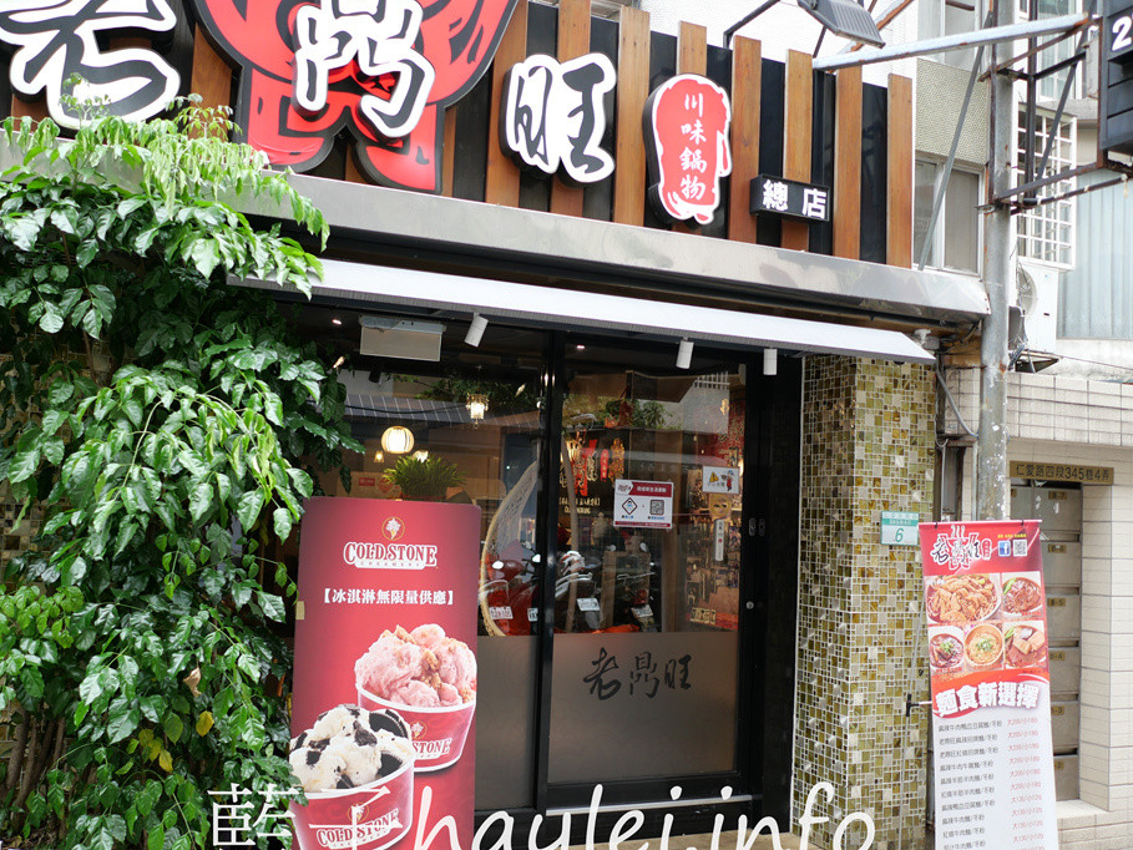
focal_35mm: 33
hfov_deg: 55.3
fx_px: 1080
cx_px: 552
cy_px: 441
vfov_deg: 42.9
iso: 200
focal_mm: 15
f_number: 1.7
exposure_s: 1/100
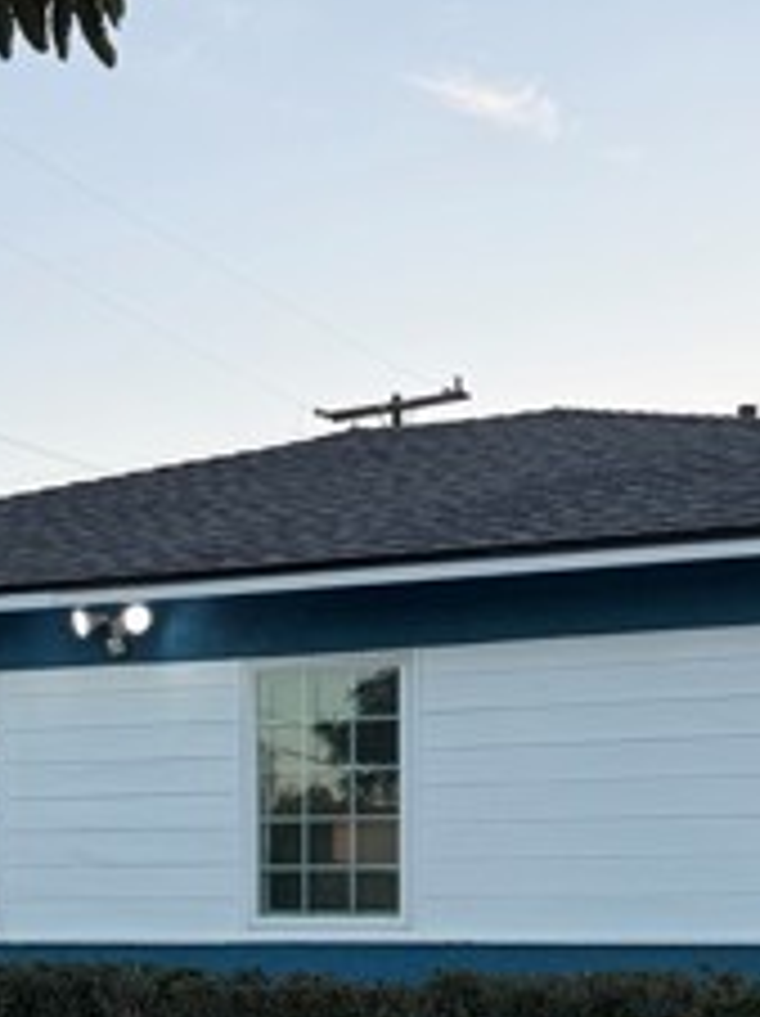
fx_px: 1994
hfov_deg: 21.6
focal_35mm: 68
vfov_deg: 27.6
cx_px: 333
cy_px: 900
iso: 80
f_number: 1.78
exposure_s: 1/728
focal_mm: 6.76
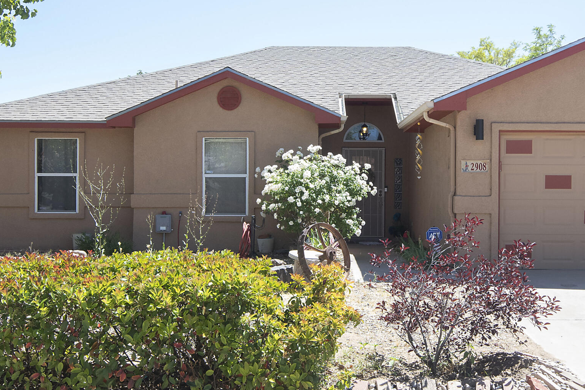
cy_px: 139
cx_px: 339
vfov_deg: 28.5
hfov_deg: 41.8
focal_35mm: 47
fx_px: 763
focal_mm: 16
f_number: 9
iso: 400
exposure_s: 1/250
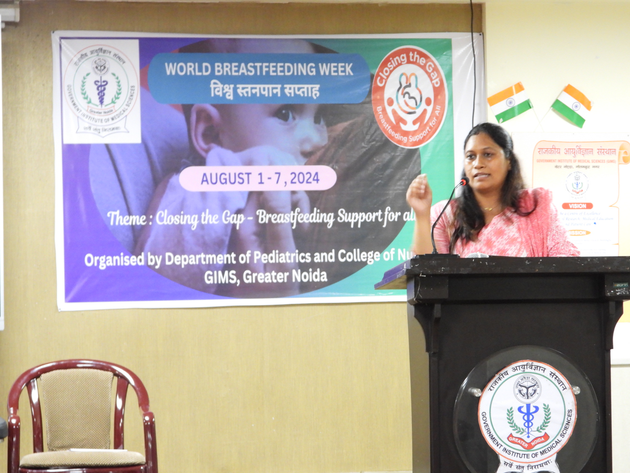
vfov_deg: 14.1
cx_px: 315
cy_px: 236
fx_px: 1911
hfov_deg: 18.7
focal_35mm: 105
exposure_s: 1/10
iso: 800
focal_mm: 18.9
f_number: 4
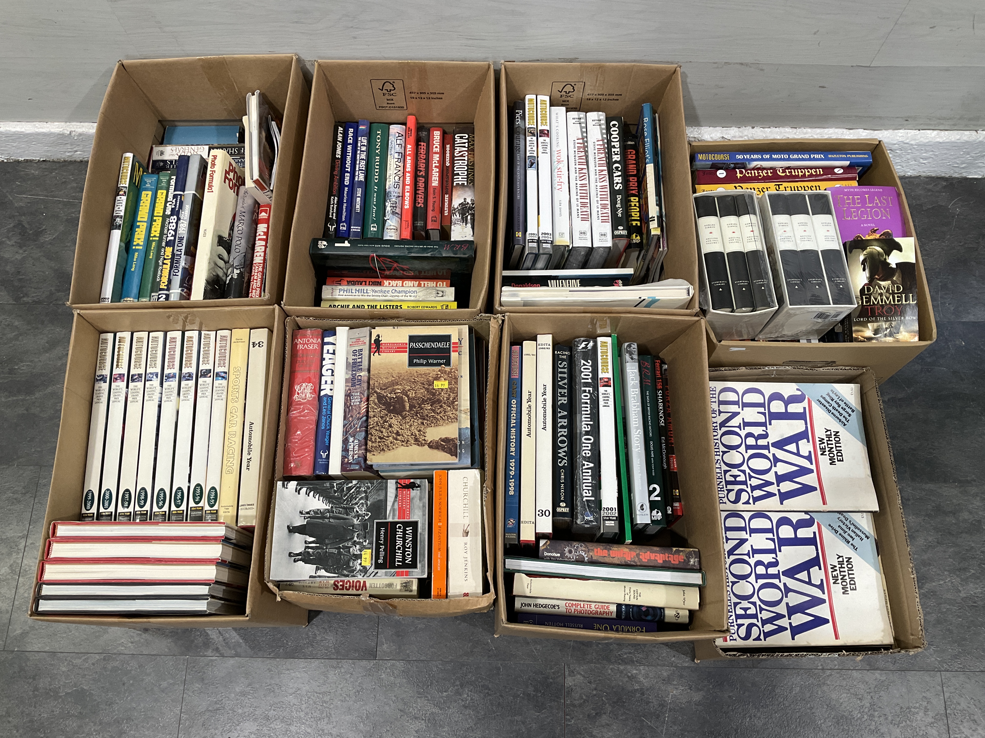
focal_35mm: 29
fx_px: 825
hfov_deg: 61.7
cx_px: 492
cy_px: 369
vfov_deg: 48.2
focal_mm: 3
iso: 64
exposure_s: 1/100
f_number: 1.8
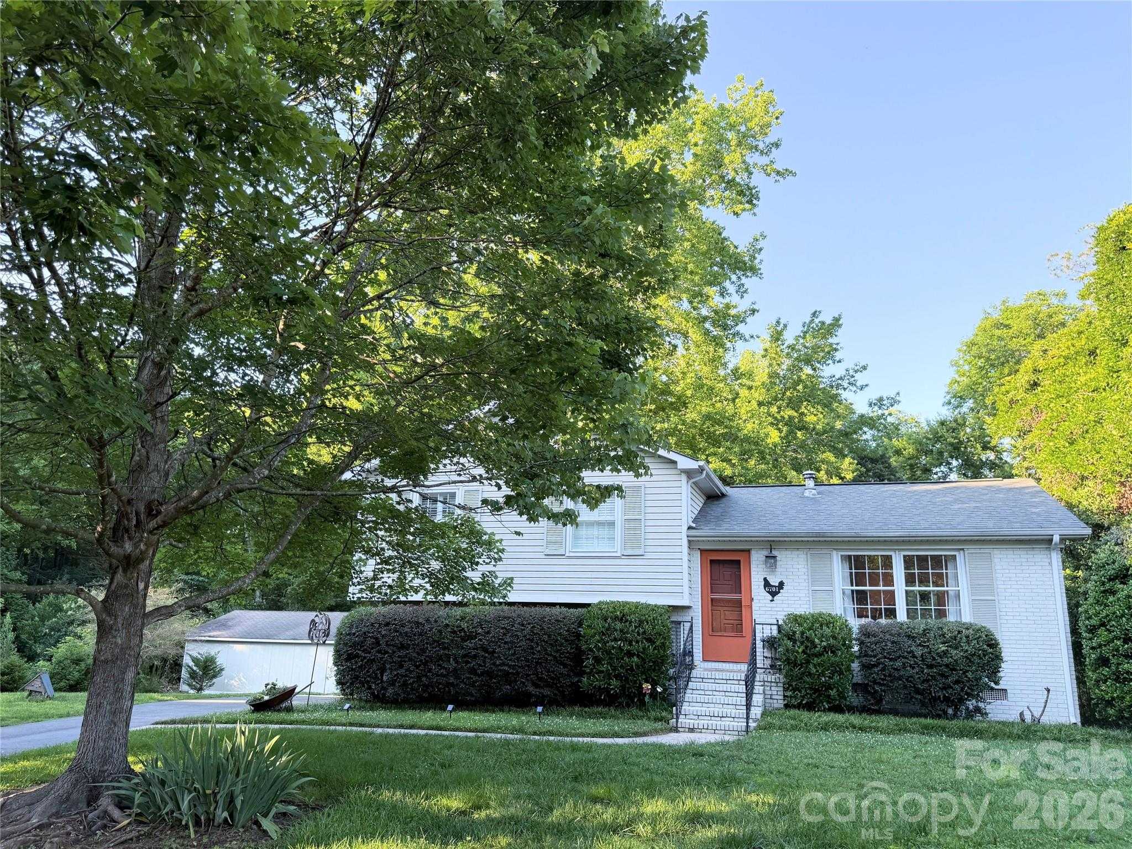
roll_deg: +0.8
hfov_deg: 71.6
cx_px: 566
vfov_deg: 56.8
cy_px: 424
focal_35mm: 24
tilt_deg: +15.4
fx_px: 785
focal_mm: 6.76
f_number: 1.78
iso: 80
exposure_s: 1/416
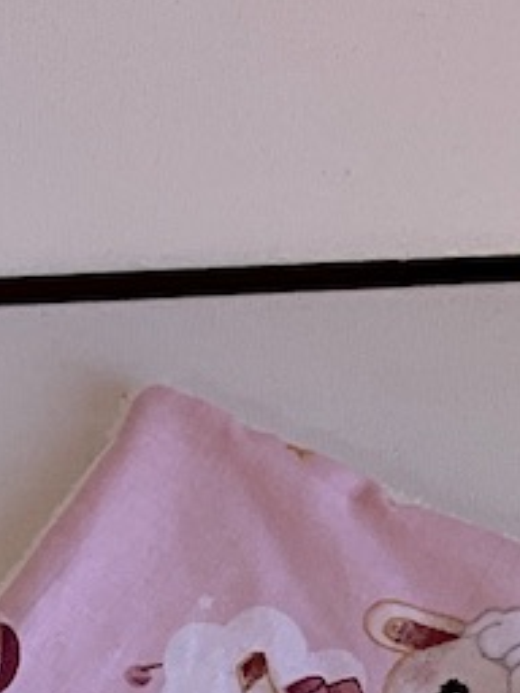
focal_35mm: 145
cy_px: 1188
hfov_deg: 9.8
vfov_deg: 12.6
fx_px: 2904
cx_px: -363
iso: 20
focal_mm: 3
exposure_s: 1/197
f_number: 1.8
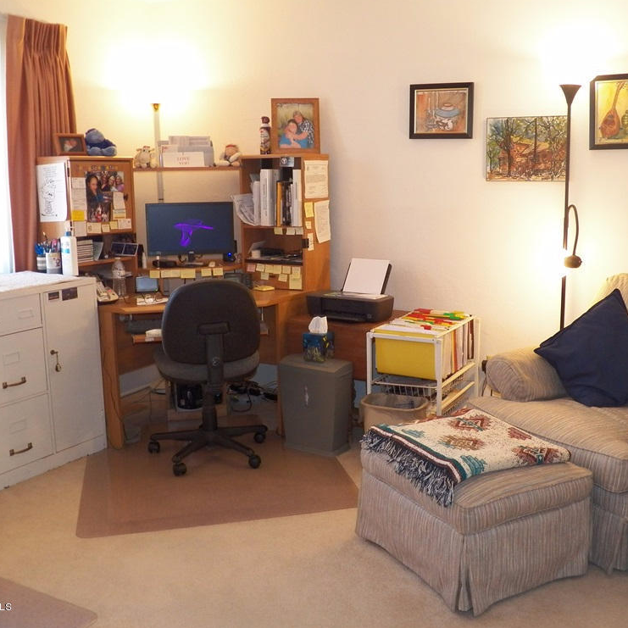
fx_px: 759
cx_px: 352
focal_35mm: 37
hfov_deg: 44.8
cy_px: 313
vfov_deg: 44.9
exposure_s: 1/30
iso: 250
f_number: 2.8
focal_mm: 5.5
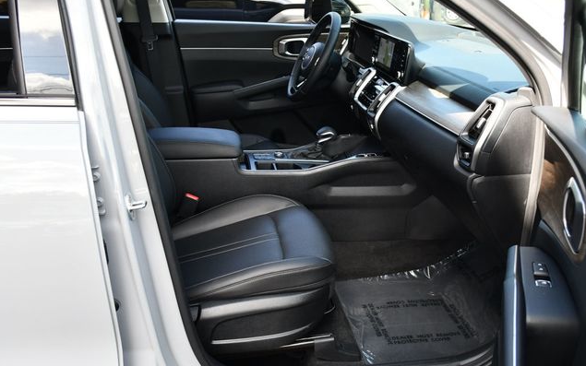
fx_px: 591
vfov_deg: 34.4
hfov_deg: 52.7
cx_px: 293
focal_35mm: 37
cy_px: 195
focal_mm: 18
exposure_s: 1/250
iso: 400
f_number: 4.5
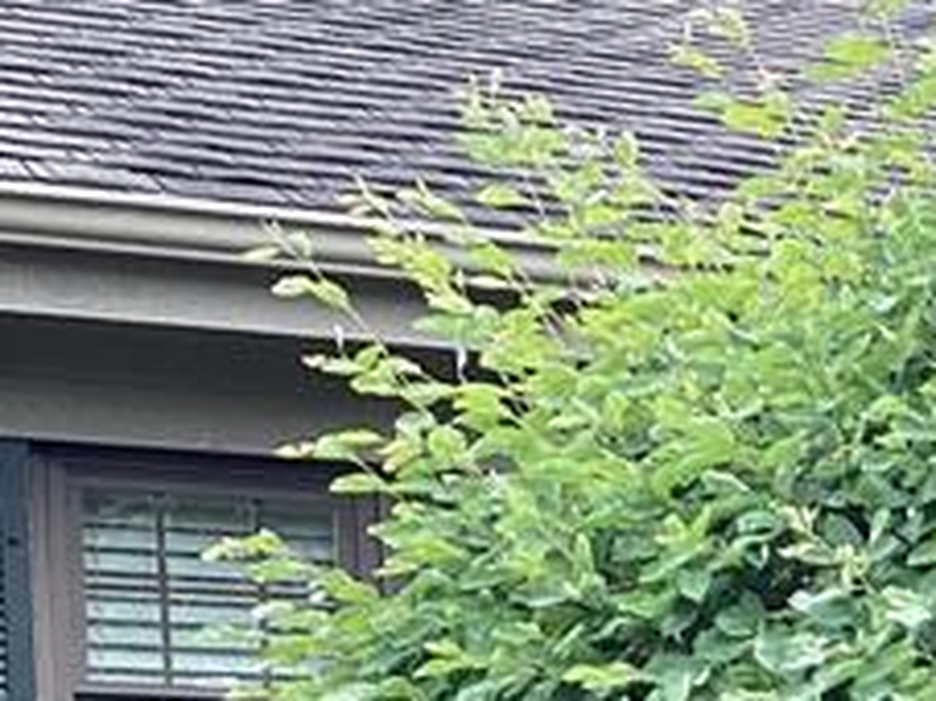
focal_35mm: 140
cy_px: 1254
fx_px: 3784
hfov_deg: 13.1
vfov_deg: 10.0
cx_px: 1550
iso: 25
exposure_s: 1/120
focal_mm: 3.3
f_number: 2.4
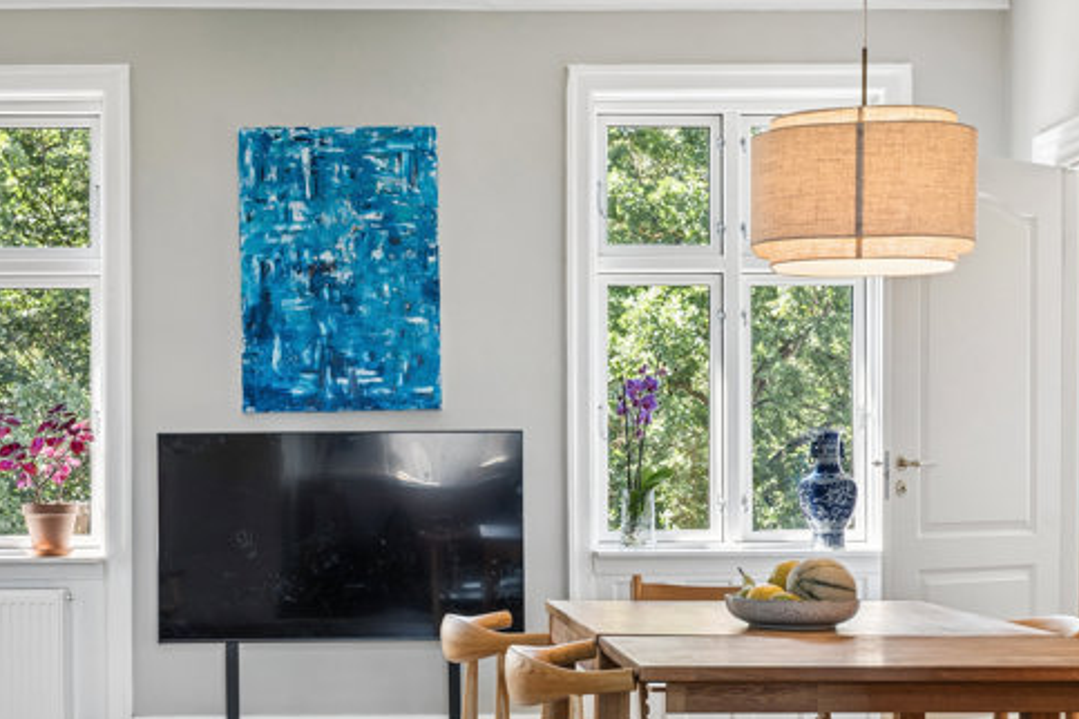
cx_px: 424
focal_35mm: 58
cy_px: 432
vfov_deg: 23.3
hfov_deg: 34.4
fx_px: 1738
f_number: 11
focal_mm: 35
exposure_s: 1/8
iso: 200
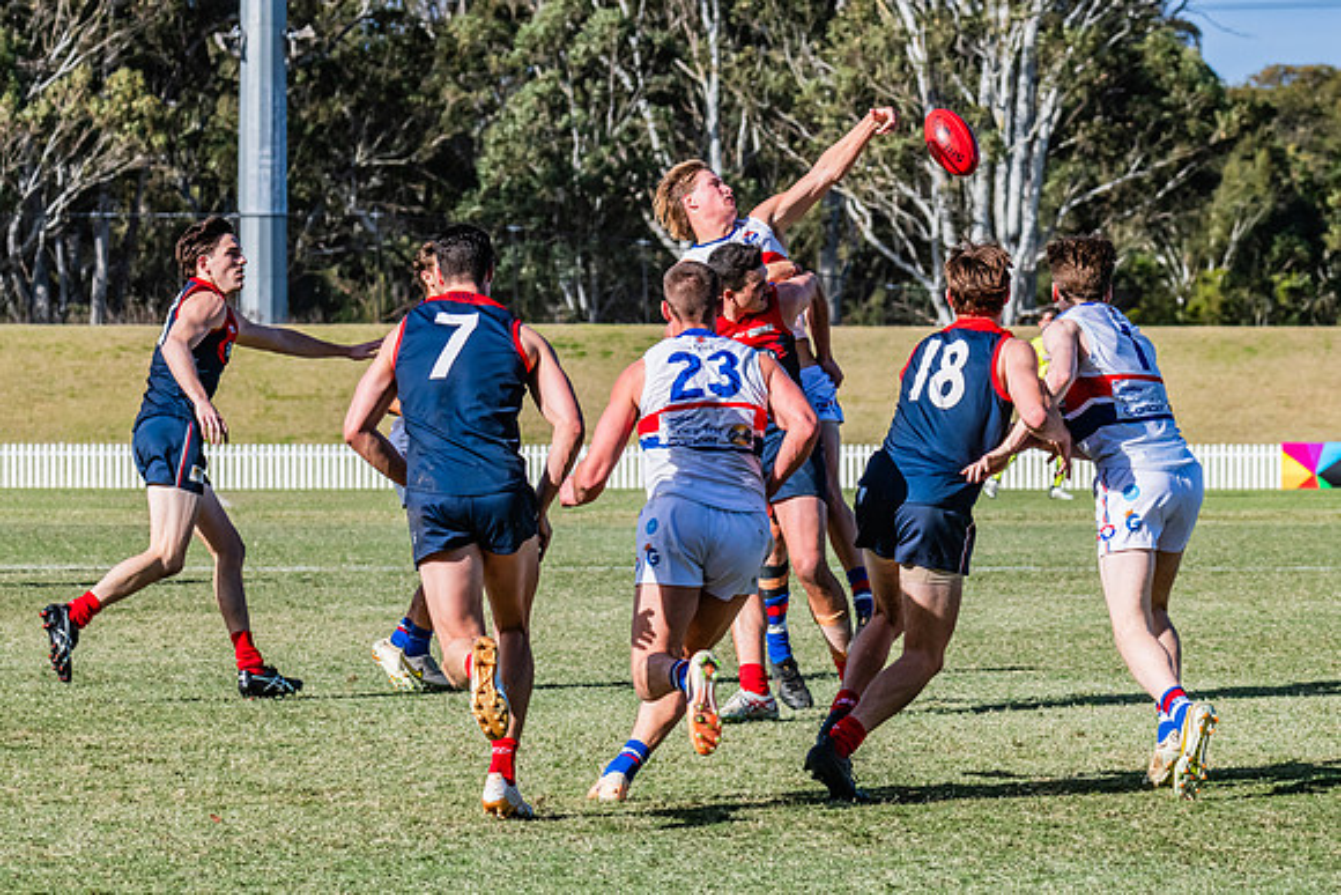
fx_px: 8487
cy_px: 342
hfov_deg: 9.0
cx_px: 815
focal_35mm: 228
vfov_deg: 6.0
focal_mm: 170
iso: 800
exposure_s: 1/1600
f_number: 10
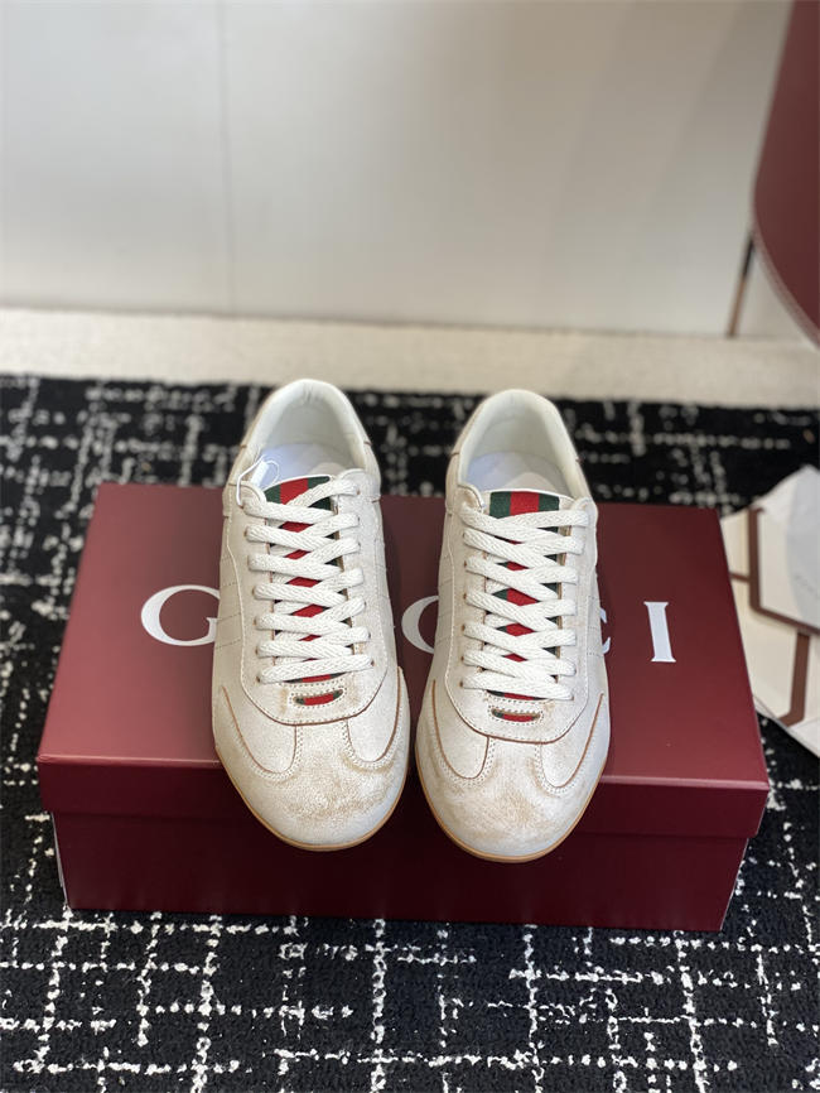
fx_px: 1642
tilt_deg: -42.5
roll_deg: -4.1
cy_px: 546
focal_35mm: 52
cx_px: 410
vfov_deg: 36.8
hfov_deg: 28.0
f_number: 2
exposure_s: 1/122
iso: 64
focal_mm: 6
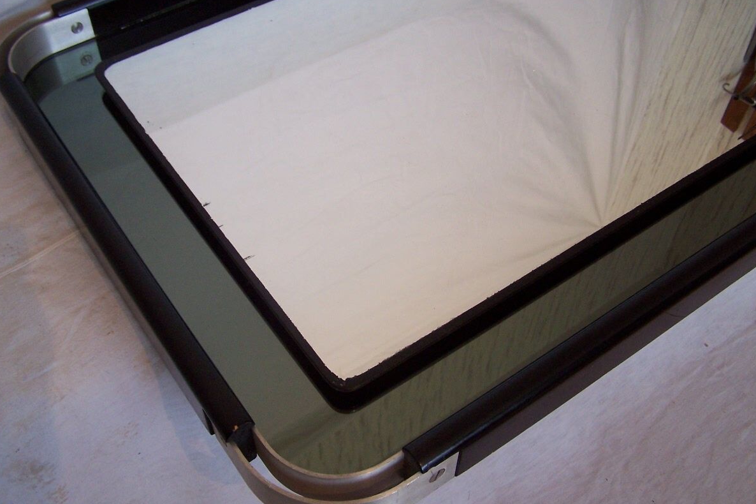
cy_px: 250
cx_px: 375
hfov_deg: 48.5
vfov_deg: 33.4
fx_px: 840
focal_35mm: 40
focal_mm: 6.3
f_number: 2.8
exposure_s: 1/30
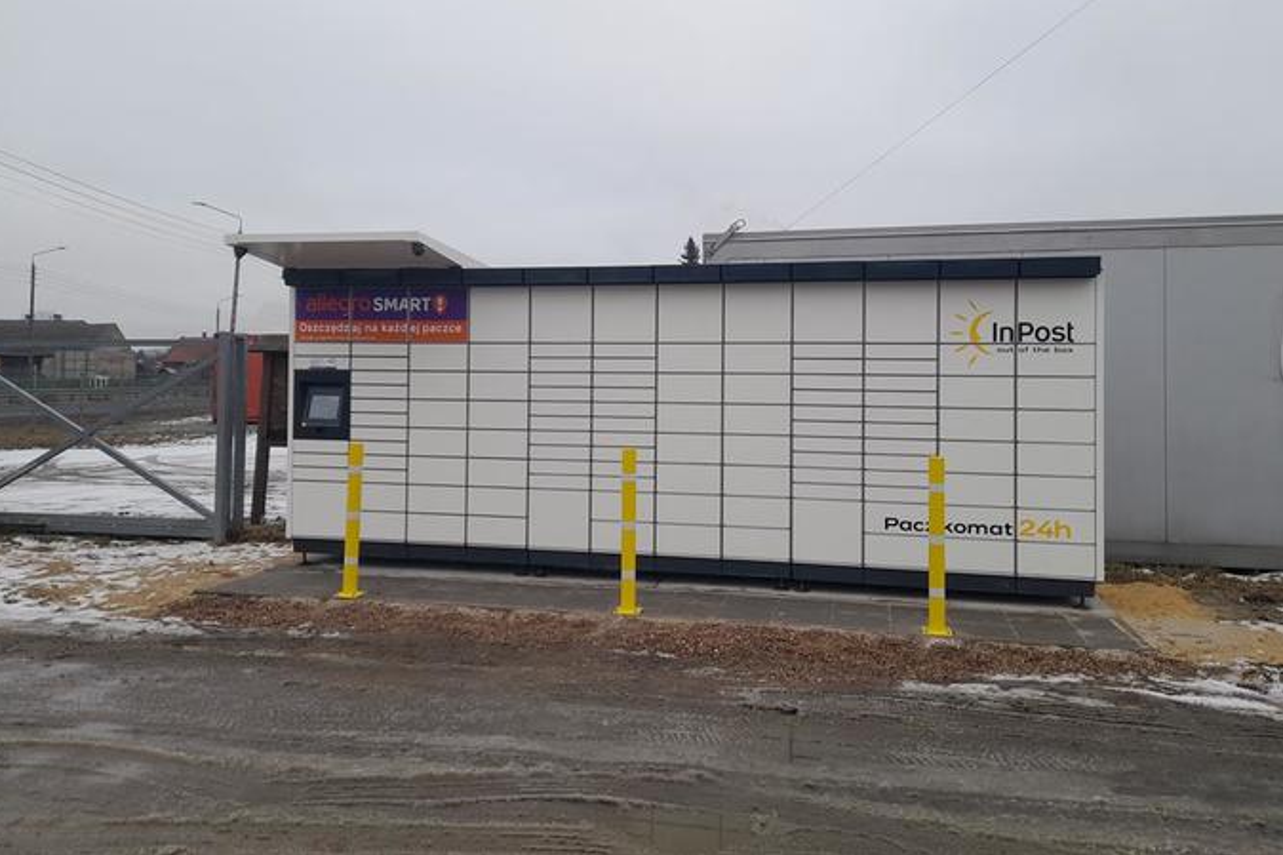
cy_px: 357
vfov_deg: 47.7
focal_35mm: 27
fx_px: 962
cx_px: 655
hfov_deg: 67.4
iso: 25
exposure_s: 1/100
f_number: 2
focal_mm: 4.6
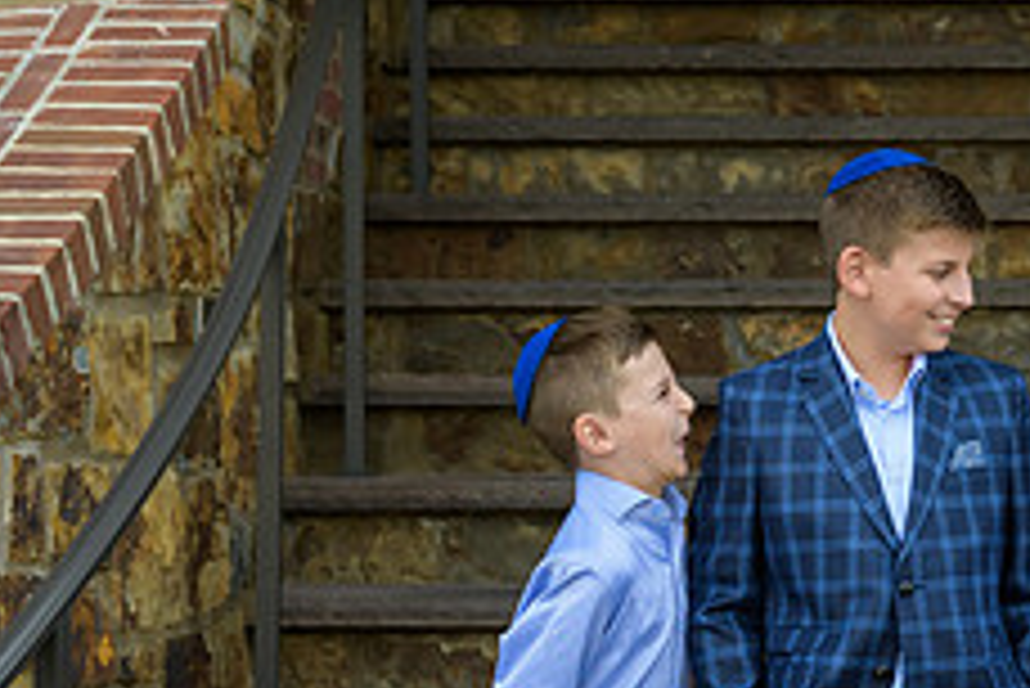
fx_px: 3292
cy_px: 506
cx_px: 864
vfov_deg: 11.9
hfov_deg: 17.6
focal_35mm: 115
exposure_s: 1/800
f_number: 3.2
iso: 200
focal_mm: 38
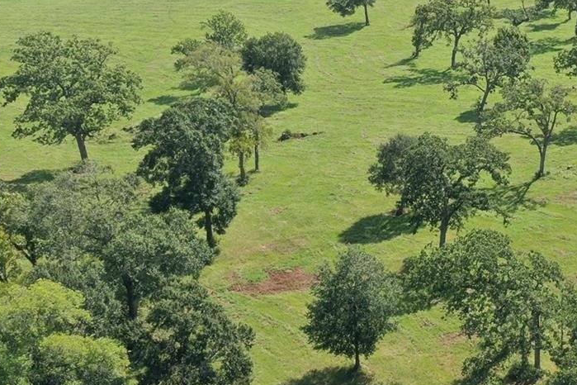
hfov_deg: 24.0
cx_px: 529
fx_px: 1314
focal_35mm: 82
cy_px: 213
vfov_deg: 16.6
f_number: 5.6
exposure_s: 1/320
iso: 100
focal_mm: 10.26
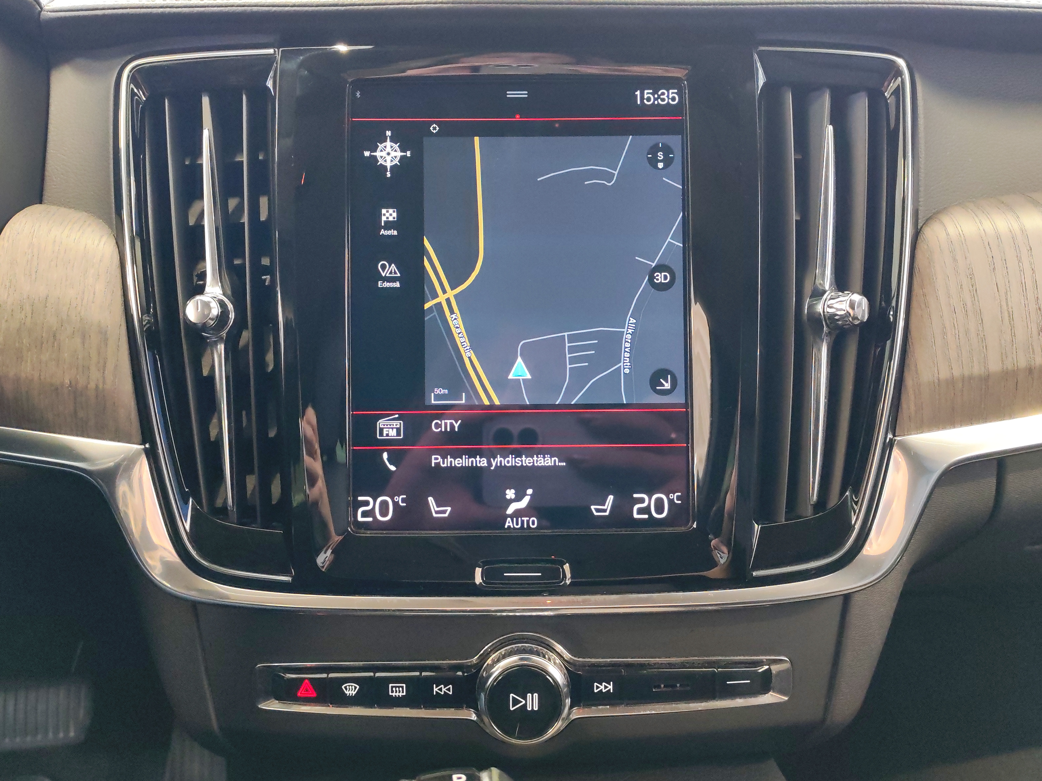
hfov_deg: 58.4
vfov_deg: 45.4
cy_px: 390
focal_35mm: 31
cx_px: 521
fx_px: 933
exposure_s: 1/50
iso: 2000
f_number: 1.9
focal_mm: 6.12
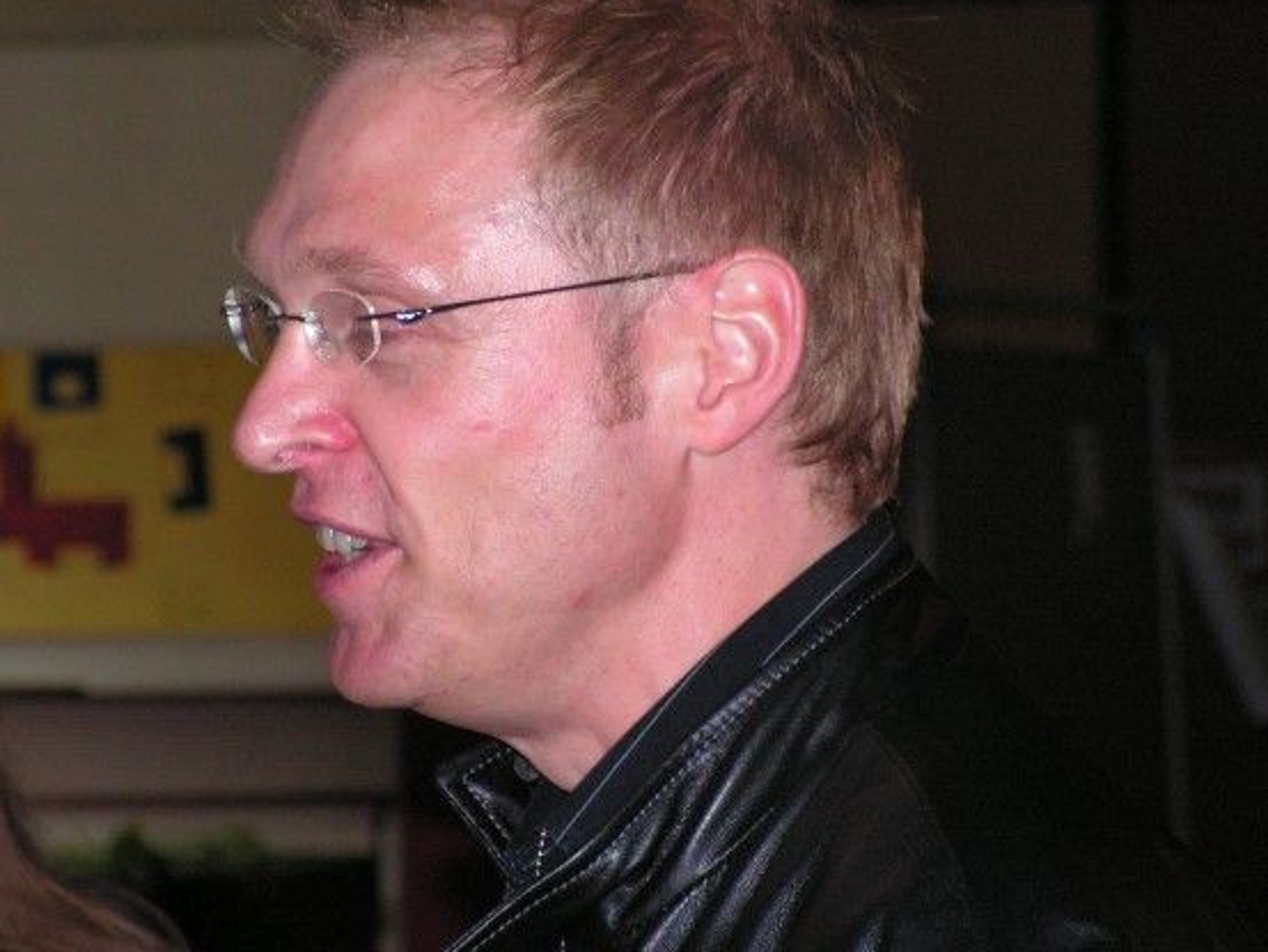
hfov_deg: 10.3
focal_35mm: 192
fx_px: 7035
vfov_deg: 7.7
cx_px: 550
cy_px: 475
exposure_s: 1/200
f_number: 3.4
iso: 200
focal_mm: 27.8
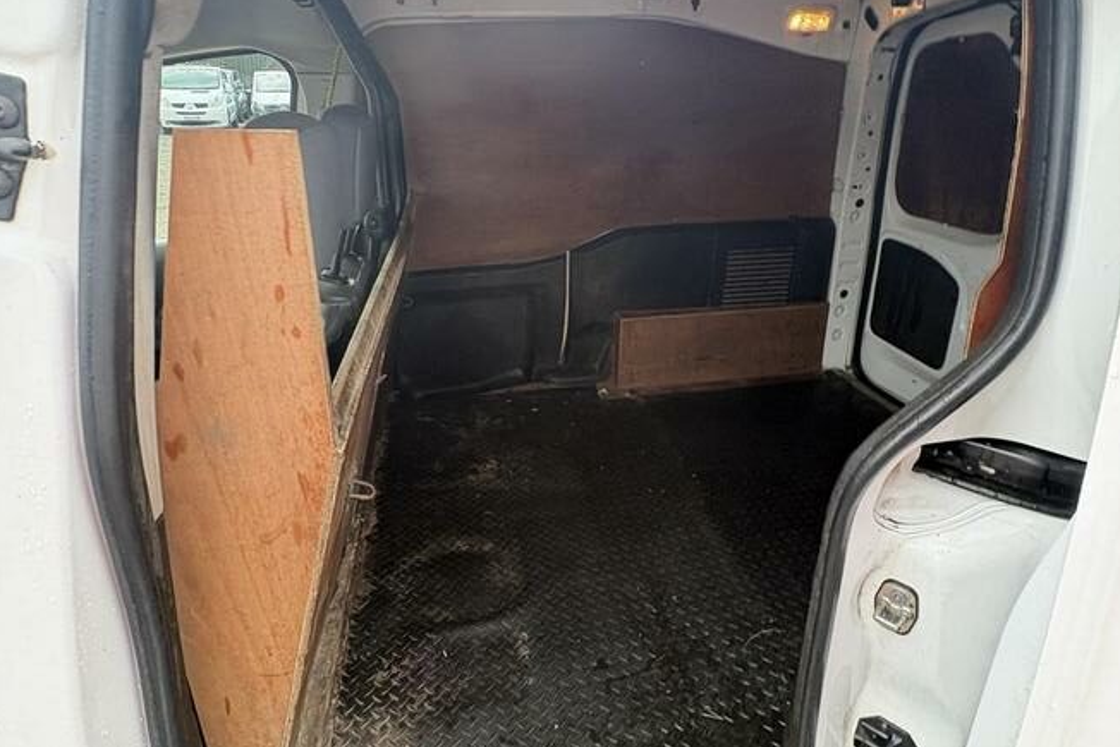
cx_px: 569
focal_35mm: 20
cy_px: 347
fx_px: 622
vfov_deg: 61.9
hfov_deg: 84.0
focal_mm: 2.22
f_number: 2.2
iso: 125
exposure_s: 1/112
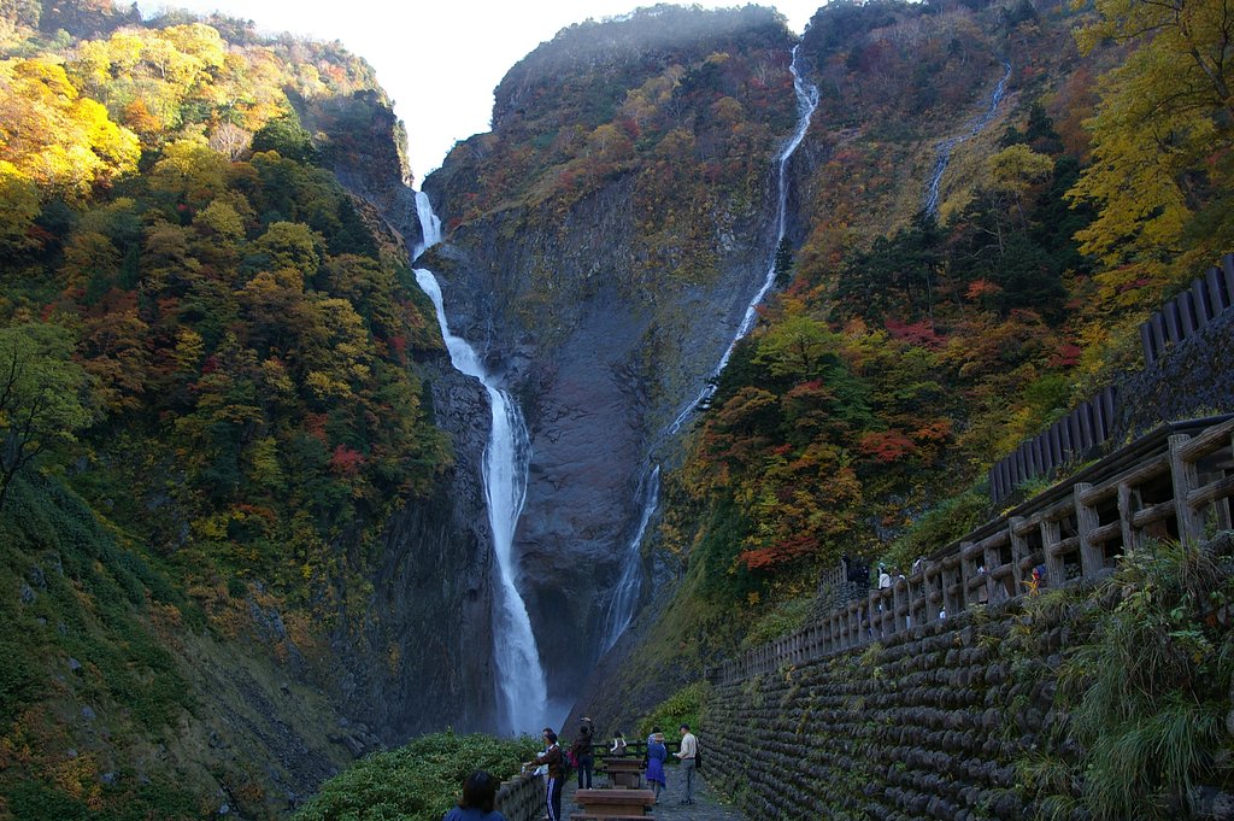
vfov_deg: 50.3
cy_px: 410
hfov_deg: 70.5
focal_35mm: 26
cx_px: 617
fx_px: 873
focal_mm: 17
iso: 200
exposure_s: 1/50
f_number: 8
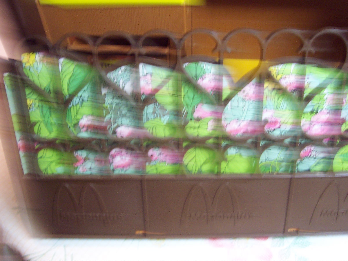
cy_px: 130
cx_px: 174
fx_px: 372
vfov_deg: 38.7
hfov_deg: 50.1
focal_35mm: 37
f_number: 2.8
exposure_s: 1/8
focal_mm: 5.6
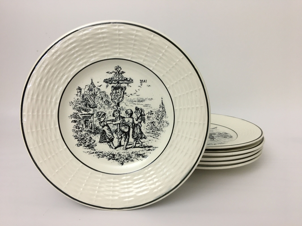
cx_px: 151
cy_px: 113
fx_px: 253
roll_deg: -0.9
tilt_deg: -12.4
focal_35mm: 29
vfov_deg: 48.2
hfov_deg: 61.7
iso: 125
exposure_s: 1/33
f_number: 2.2
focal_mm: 4.15
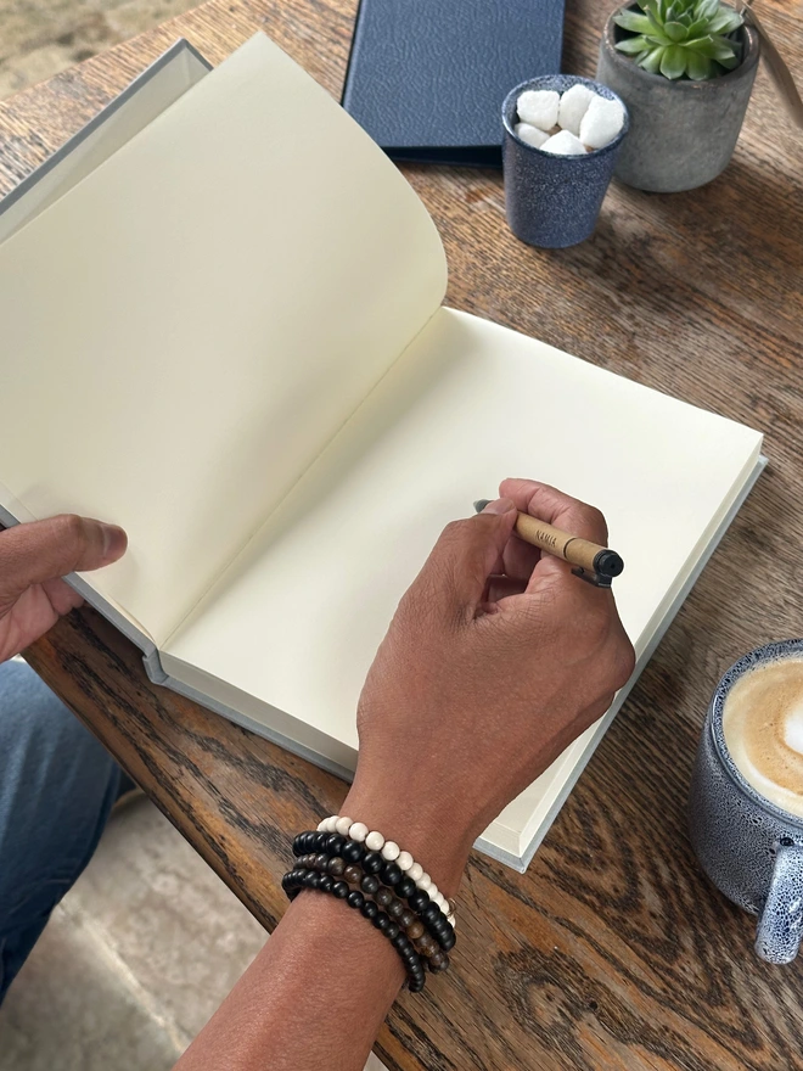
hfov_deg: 30.3
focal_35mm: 48
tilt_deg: -51.7
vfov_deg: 39.7
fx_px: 1485
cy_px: 536
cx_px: 402
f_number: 1.78
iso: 50
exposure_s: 1/142
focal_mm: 6.86
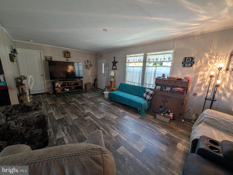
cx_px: 116
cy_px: 88
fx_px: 81
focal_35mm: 12
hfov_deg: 110.5
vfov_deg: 94.6
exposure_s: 1/120
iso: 73
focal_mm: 2.02
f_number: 1.7
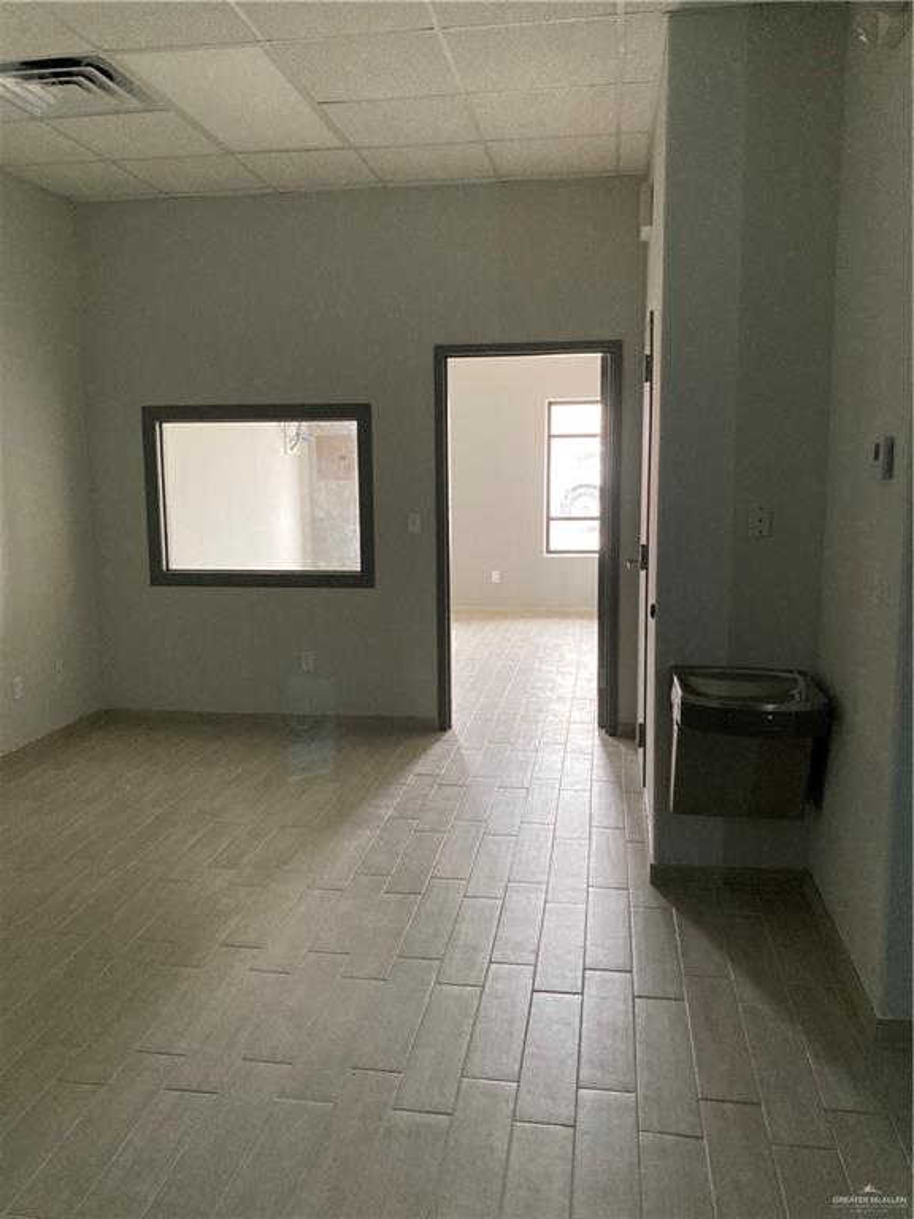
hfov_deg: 49.7
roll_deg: +0.9
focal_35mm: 28
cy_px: 610
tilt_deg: -8.2
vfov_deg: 63.4
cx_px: 457
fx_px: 986
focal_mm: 3.99
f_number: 1.8
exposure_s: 1/53
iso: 320
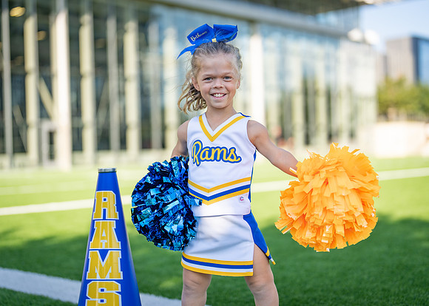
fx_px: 666
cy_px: 152
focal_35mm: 55
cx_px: 218
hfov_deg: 35.7
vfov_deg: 25.9
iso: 100
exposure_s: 1/3200
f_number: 1.2
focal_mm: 50
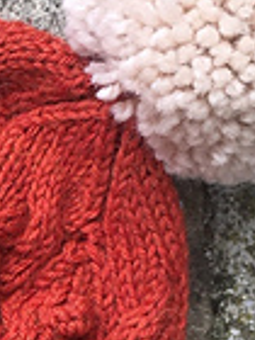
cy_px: 391
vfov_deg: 14.4
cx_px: -109
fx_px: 1306
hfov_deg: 10.8
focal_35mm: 133
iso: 25
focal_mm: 4.15
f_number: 2.2
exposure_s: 1/100
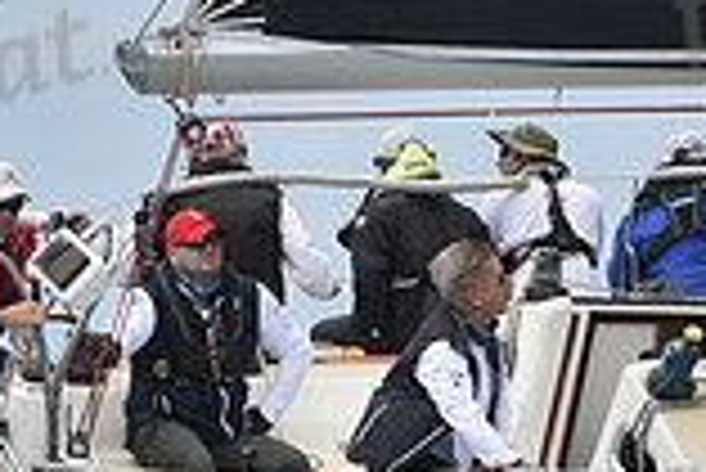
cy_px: 267
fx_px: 5064
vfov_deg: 5.3
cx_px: 445
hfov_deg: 8.0
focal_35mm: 258
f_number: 9
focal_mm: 70
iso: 250
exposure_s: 1/800
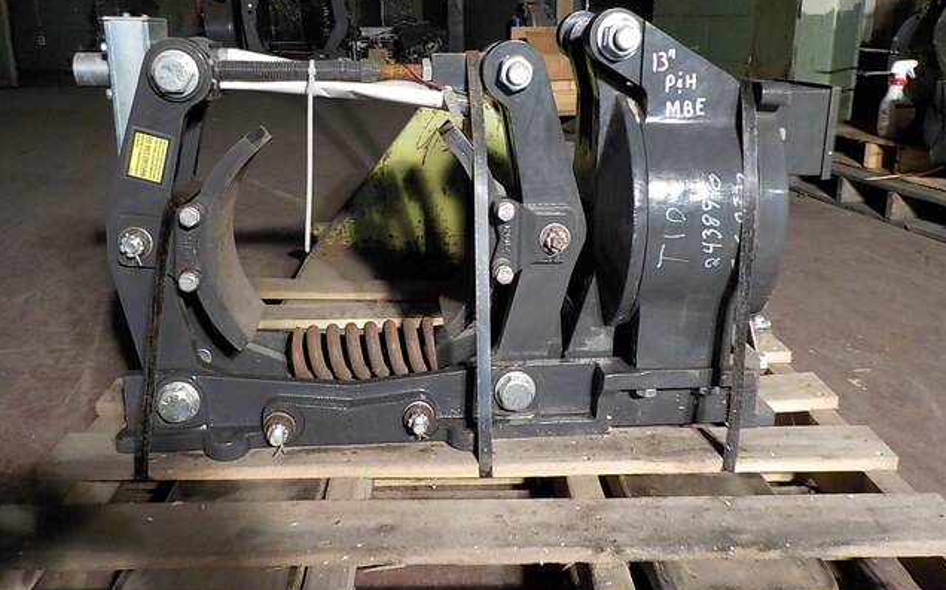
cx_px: 474
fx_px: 825
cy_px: 251
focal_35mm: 32
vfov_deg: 39.3
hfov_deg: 59.7
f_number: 3.3
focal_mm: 4.1
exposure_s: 1/15
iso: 400
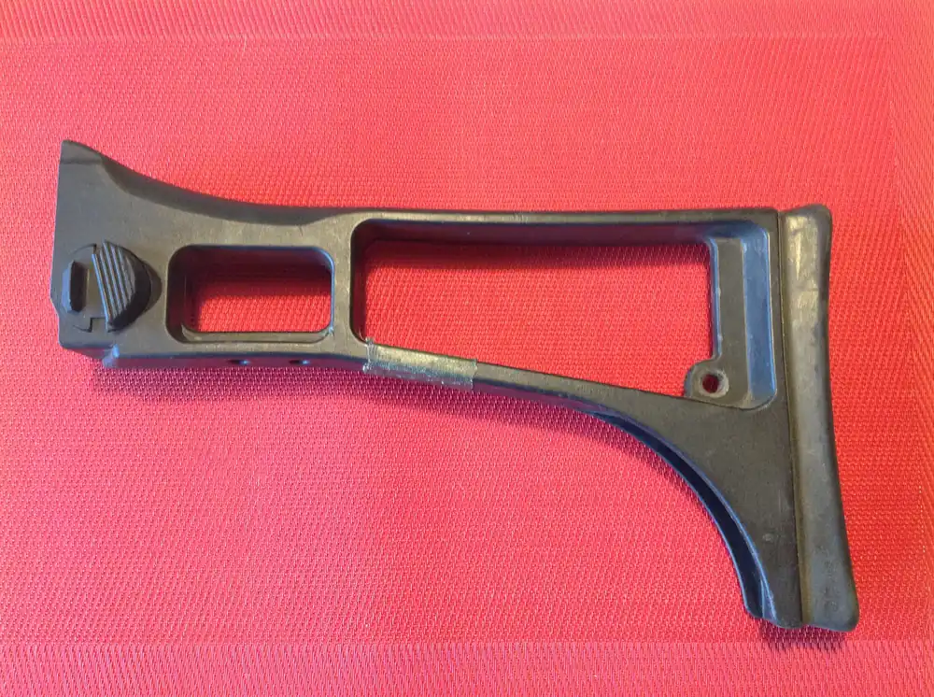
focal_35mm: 35
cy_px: 348
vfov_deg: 40.6
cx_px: 467
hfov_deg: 52.7
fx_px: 943
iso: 250
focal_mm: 4.28
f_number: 2.4
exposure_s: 1/15
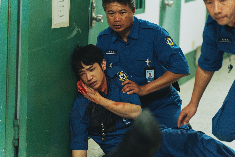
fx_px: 979
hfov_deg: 13.7
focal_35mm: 150
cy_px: 78
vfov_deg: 9.1
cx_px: 118
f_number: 2.8
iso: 6400
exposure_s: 1/160
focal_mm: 150
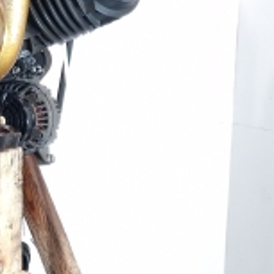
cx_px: -254
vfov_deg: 16.4
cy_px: 125
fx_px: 949
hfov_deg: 14.1
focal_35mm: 106
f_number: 1.8
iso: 100
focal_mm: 6.4
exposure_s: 1/50
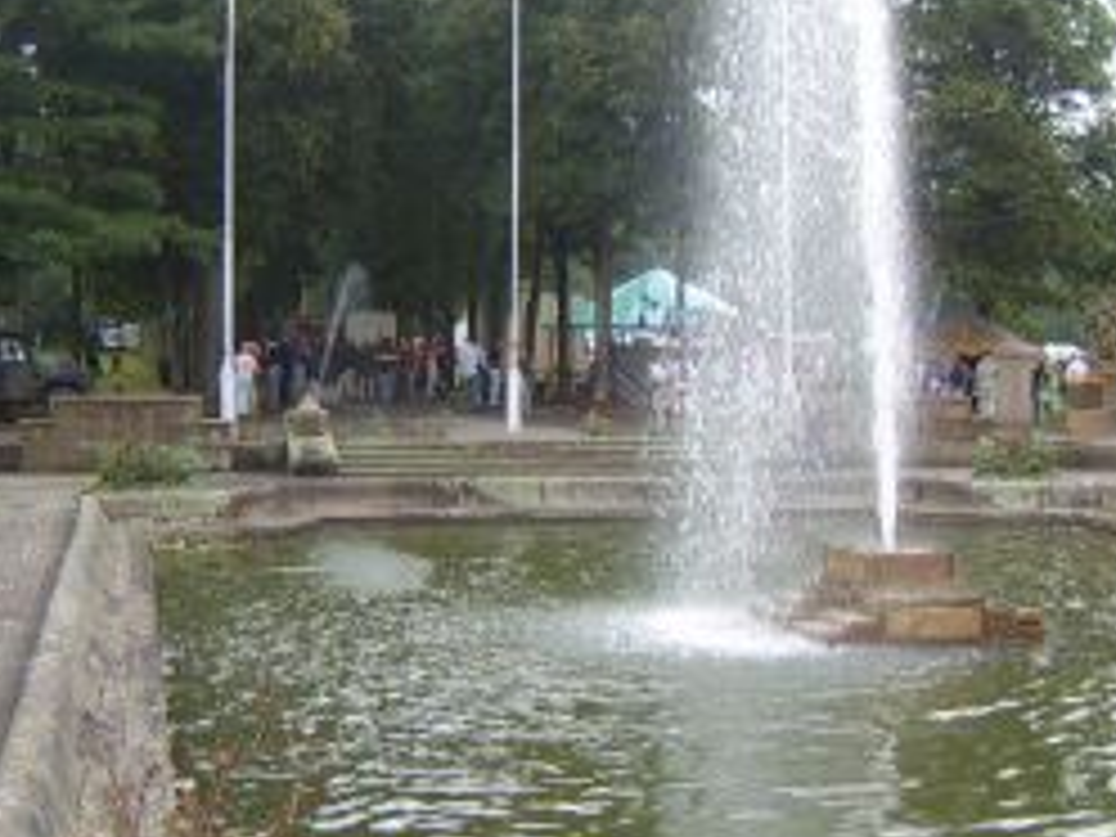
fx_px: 1612
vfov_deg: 29.1
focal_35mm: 50
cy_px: 472
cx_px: 648
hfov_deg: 38.1
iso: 50
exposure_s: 1/162
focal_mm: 8.13
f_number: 2.7
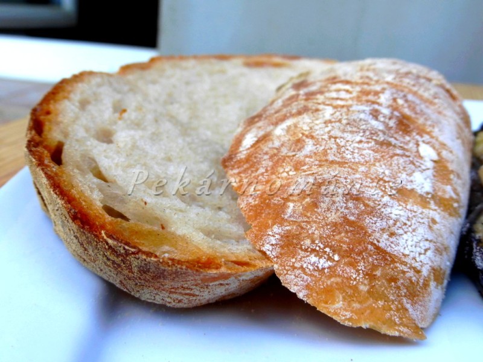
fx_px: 600
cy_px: 181
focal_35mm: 43
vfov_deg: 33.6
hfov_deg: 43.9
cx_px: 242
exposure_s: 1/80
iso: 100
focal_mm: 7.4
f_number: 3.9
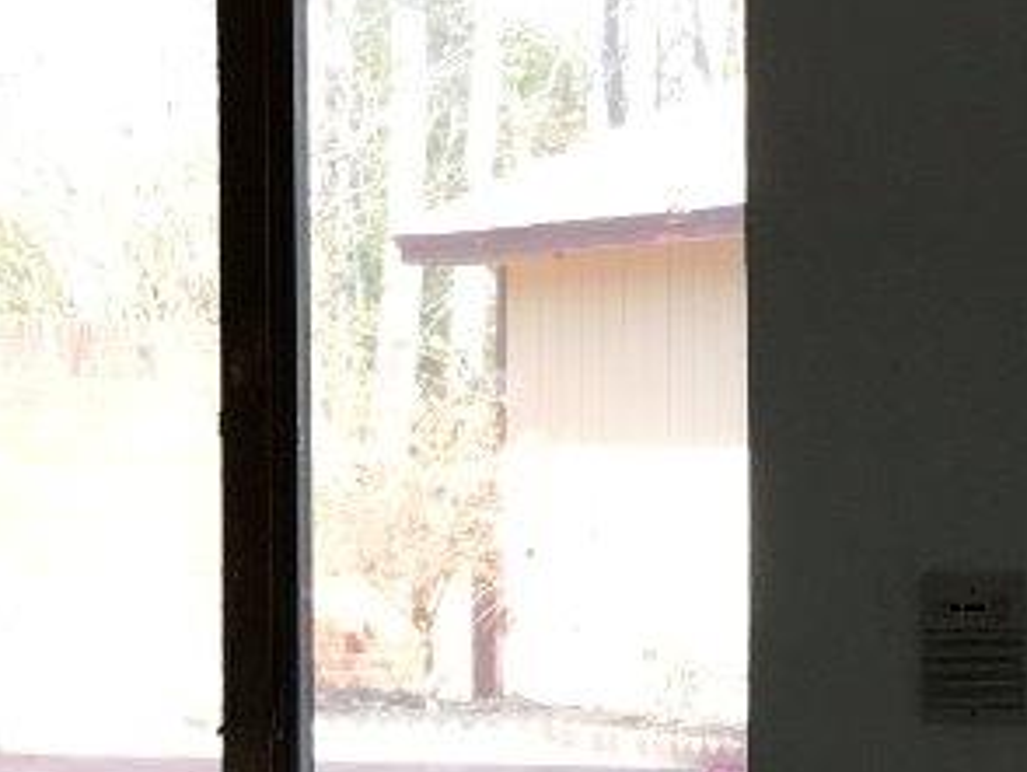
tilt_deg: -1.7
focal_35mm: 137
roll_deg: -0.1
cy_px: 562
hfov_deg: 14.3
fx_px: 4068
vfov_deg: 10.8
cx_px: 775
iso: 25
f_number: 1.8
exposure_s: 1/120
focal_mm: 3.99
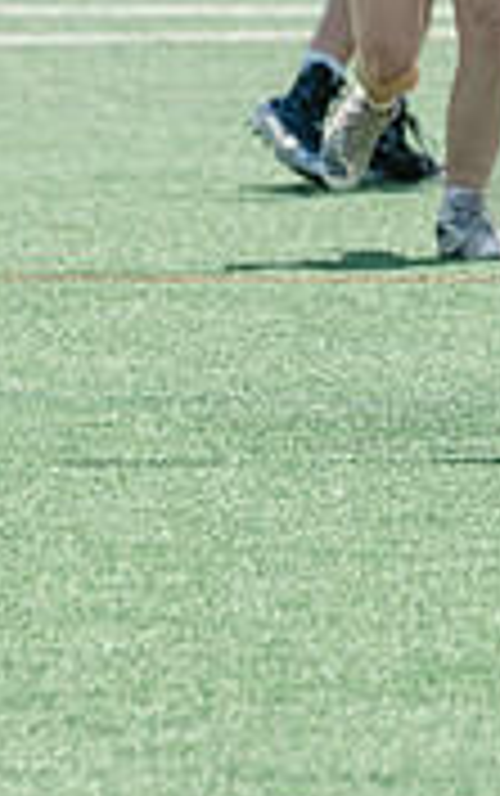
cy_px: -373
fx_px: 22728
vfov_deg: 2.0
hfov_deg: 1.3
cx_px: 629
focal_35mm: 1045
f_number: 5
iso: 400
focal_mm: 200
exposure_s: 1/1600
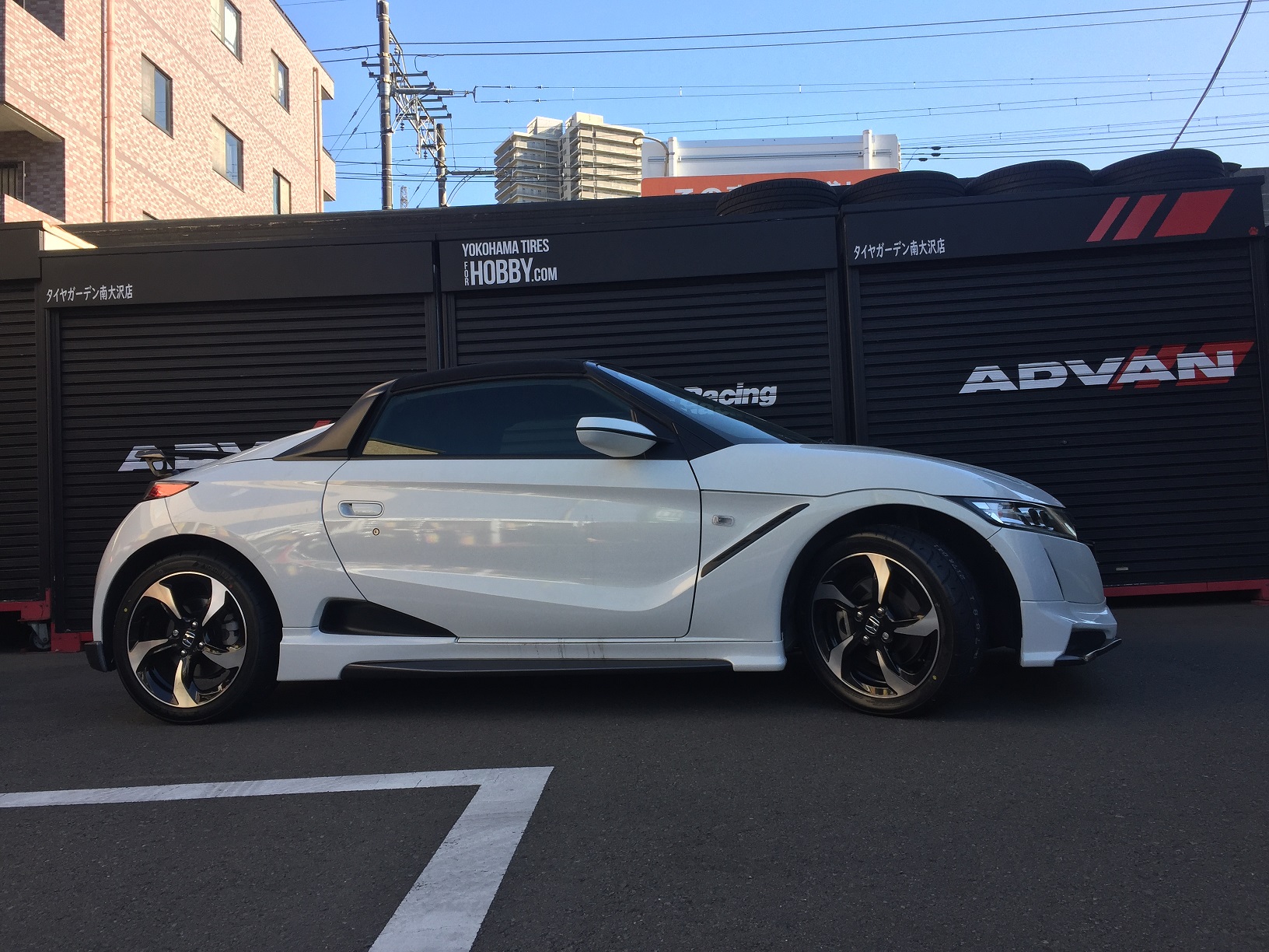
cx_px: 634
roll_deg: +1.1
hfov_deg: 61.7
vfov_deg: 48.2
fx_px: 1063
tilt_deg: +3.0
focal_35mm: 29
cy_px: 476
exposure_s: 1/638
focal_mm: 4.15
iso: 32
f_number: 2.2
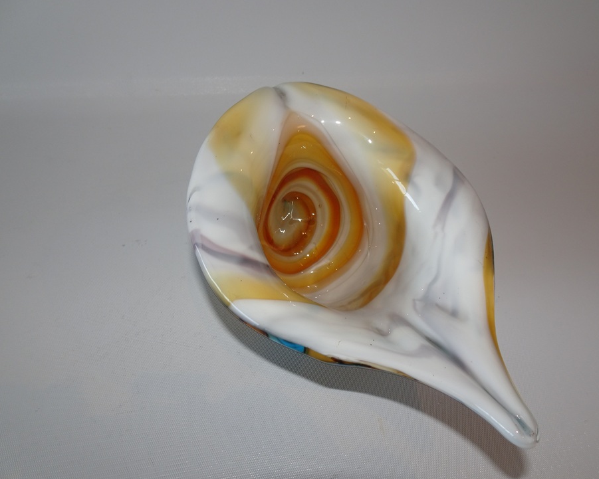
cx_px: 332
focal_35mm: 26
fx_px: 461
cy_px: 248
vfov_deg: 54.9
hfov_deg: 65.8
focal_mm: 4.1
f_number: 3.5
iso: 80
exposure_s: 1/30
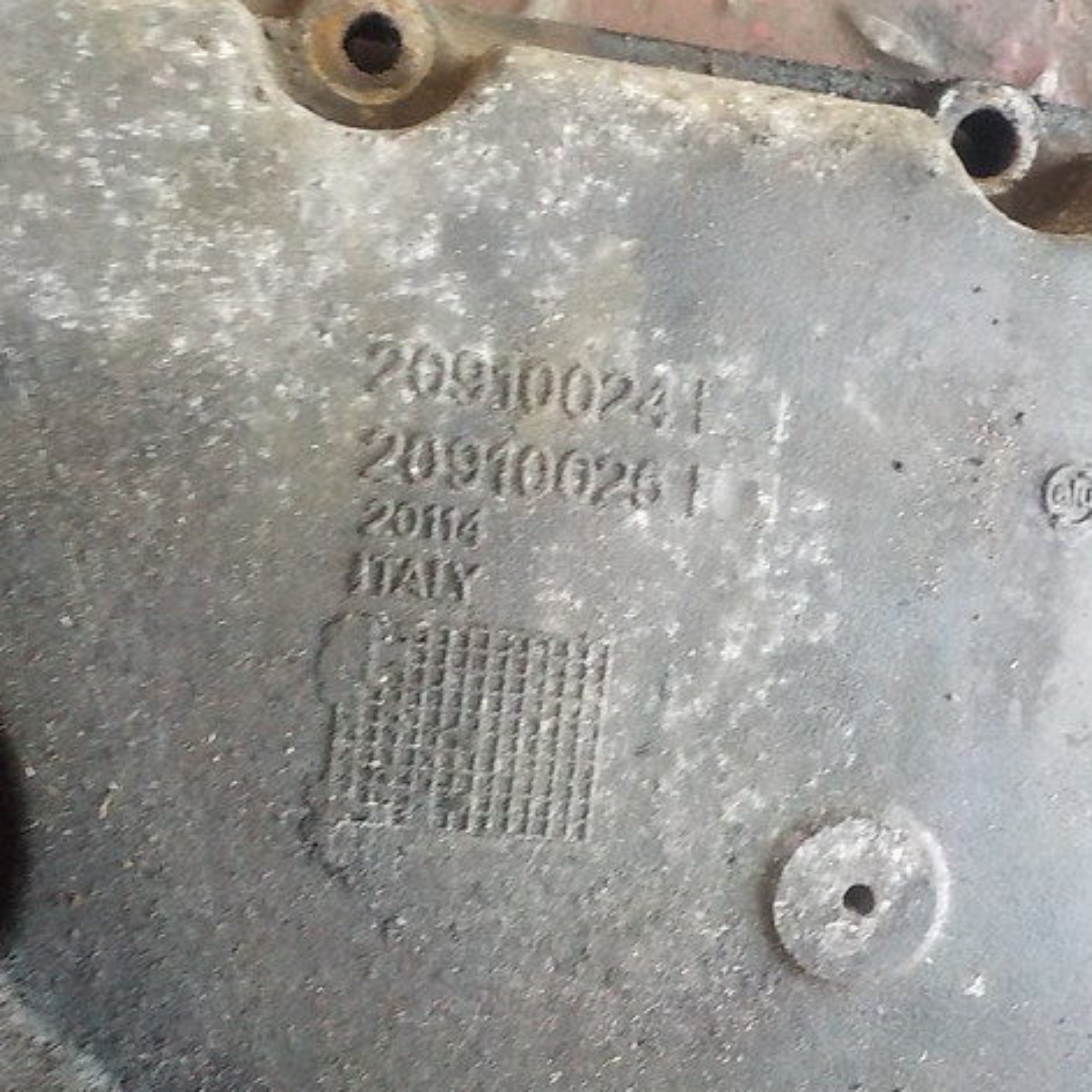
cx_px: 556
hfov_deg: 46.0
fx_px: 1285
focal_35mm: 36
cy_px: 552
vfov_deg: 46.0
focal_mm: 4.1
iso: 800
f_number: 3.3
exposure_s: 1/50
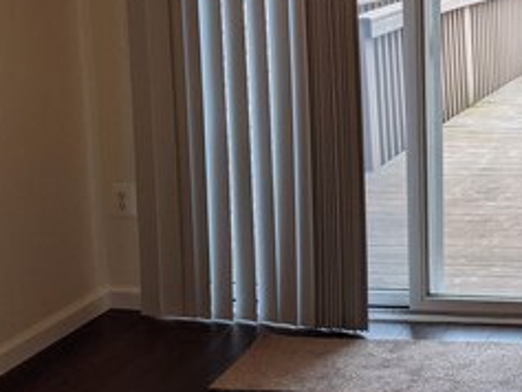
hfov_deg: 23.1
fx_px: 1147
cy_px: 59
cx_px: 653
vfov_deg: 19.1
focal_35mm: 76
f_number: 1.73
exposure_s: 1/224
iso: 60
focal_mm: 4.38
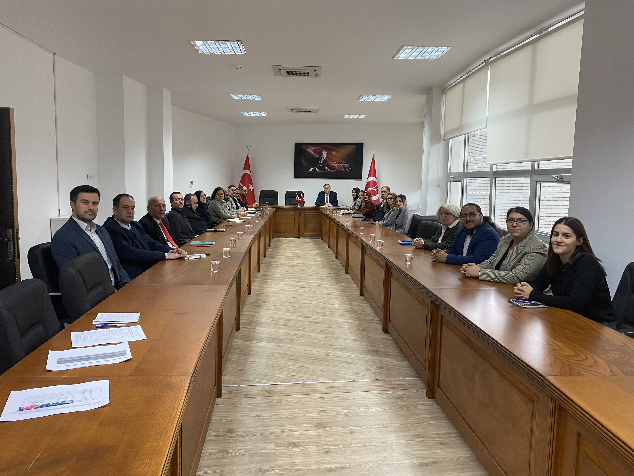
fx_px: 476
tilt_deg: -7.0
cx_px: 317
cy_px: 238
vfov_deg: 53.1
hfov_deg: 67.3
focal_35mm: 26
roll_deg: -1.1
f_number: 1.8
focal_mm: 4.25
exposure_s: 1/50
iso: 100
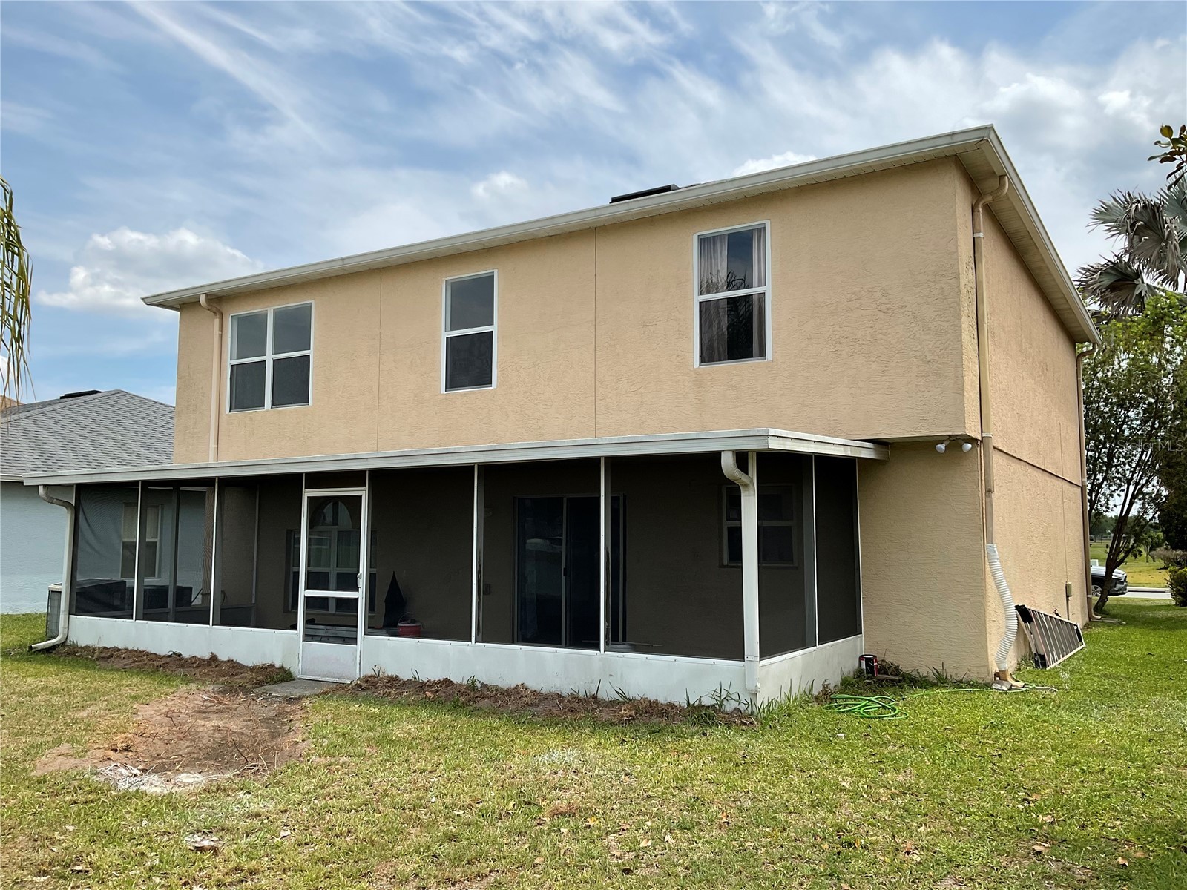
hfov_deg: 61.7
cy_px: 445
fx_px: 994
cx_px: 594
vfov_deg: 48.2
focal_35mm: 29
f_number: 1.8
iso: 16
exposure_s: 1/2227
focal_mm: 3
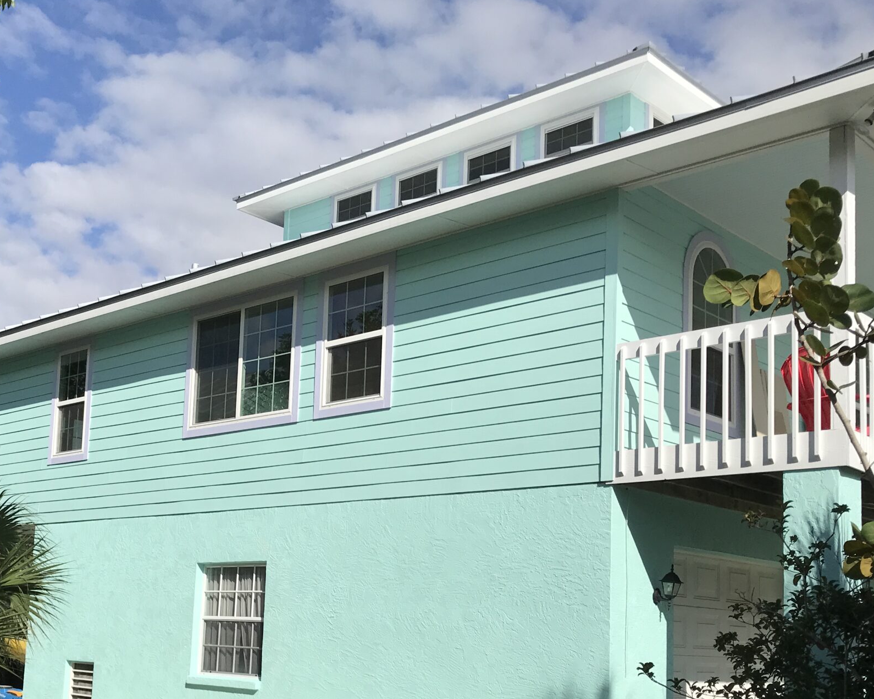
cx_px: 318
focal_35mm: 44
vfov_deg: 33.6
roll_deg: -2.8
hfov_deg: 41.6
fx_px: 1138
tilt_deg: +8.2
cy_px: 506
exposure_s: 1/5051
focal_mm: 3.99
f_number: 1.8
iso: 20
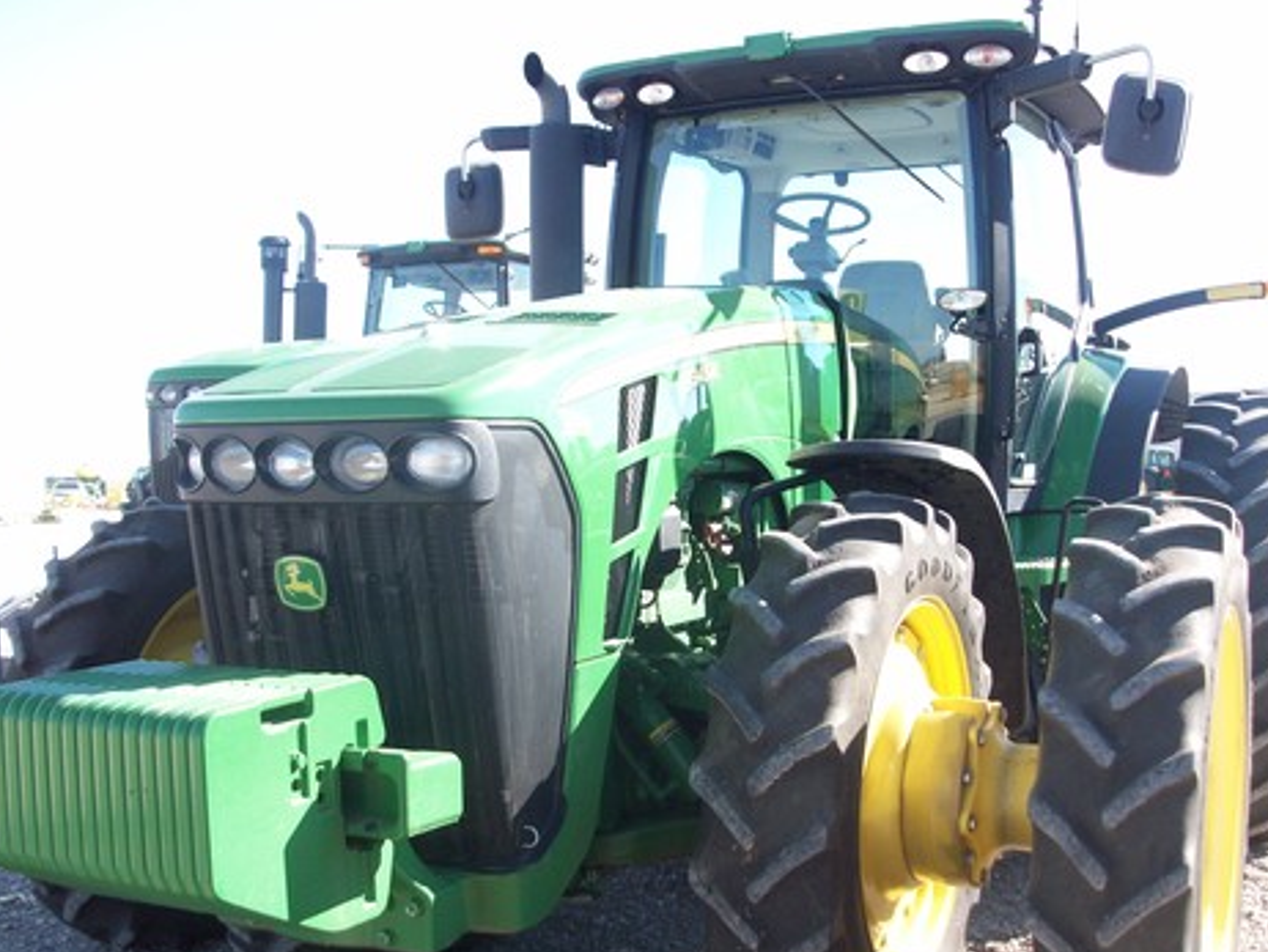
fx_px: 1466
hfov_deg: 46.7
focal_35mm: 40
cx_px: 714
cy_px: 491
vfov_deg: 36.0
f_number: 2.8
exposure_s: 1/247
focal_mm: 5.7
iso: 64
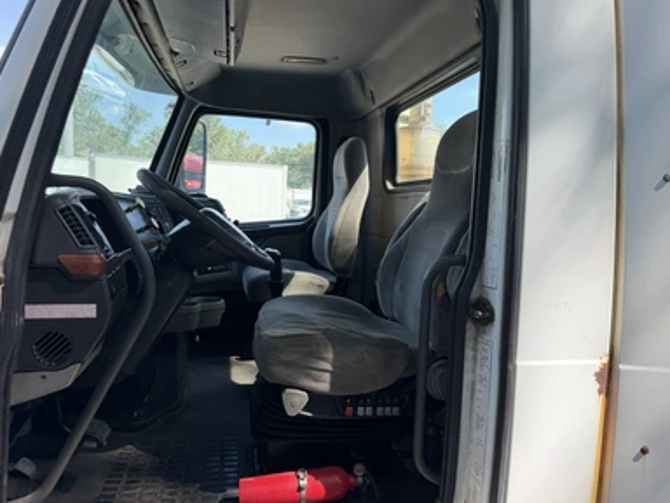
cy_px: 246
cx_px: 344
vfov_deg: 54.9
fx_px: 484
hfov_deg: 69.4
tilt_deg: -4.7
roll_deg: -0.1
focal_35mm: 25
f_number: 1.78
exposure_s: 1/955
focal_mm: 6.76
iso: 100
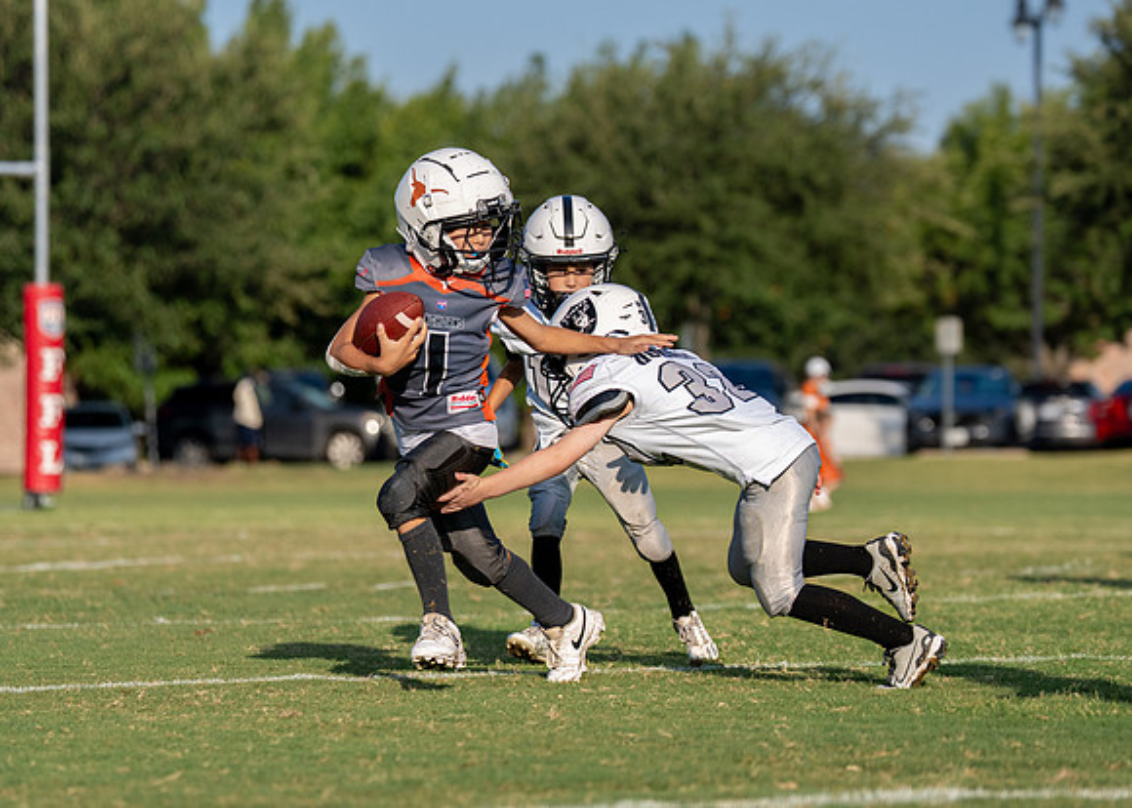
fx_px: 5481
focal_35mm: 171
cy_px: 338
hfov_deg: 11.8
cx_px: 634
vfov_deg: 8.4
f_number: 2.8
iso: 320
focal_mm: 115
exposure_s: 1/6400
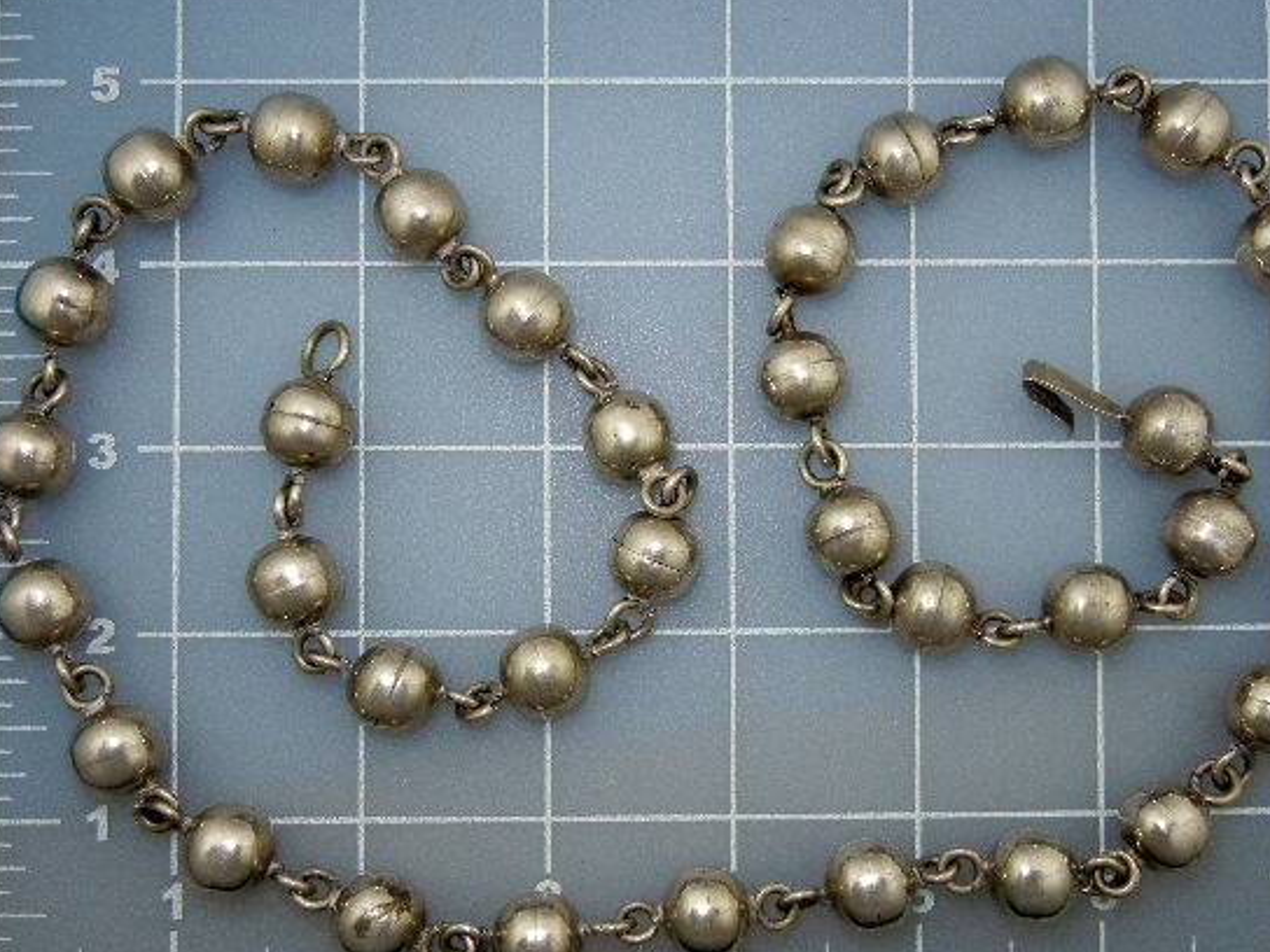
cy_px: 506
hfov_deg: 46.7
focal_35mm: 40
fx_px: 1468
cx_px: 693
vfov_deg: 35.9
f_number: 3.6
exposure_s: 1/30
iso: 217
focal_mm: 6.2
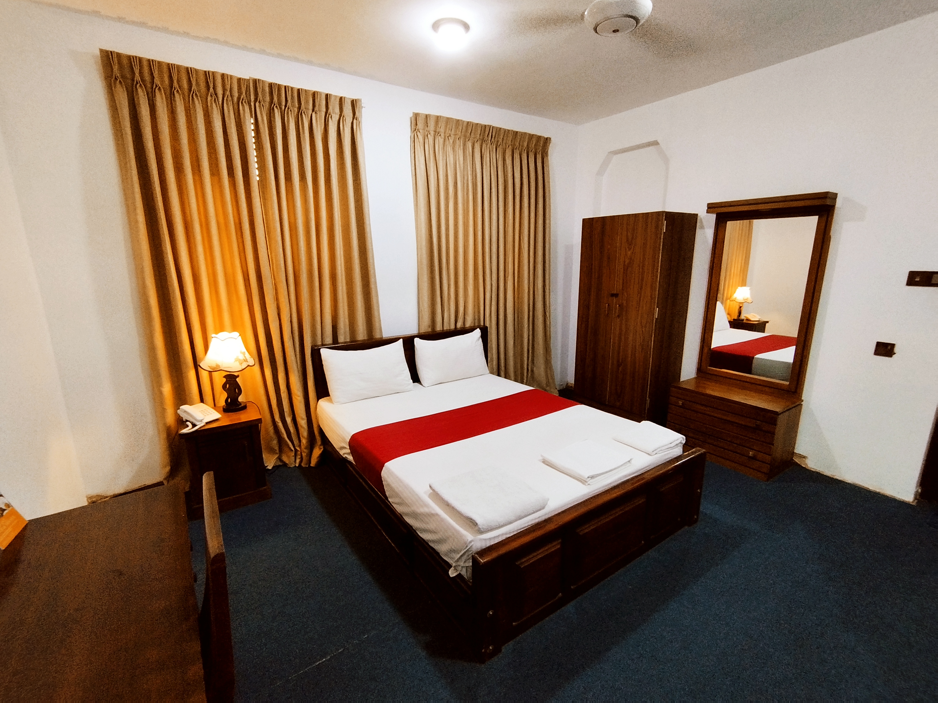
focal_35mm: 16
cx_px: 469
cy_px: 352
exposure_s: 1/25
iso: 180
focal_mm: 1.65
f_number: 2.2
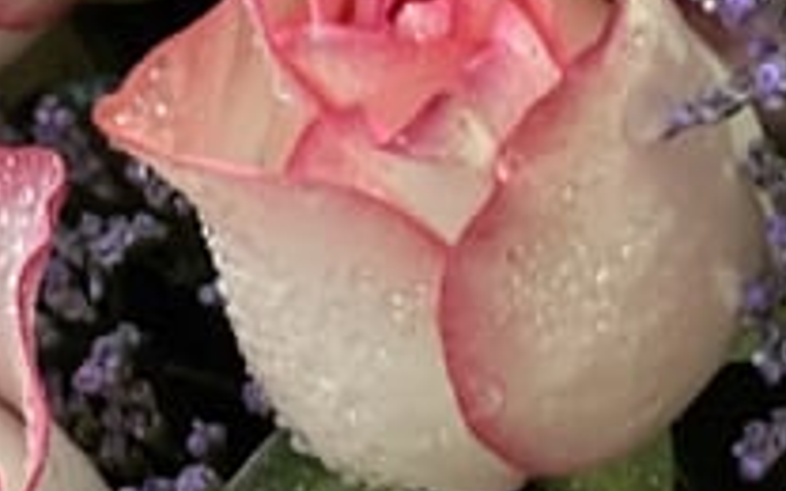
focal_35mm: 334
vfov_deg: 3.8
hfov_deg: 6.2
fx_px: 7155
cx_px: 1111
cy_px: -1144
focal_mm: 7.5
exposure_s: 1/33
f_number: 2.2
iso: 160
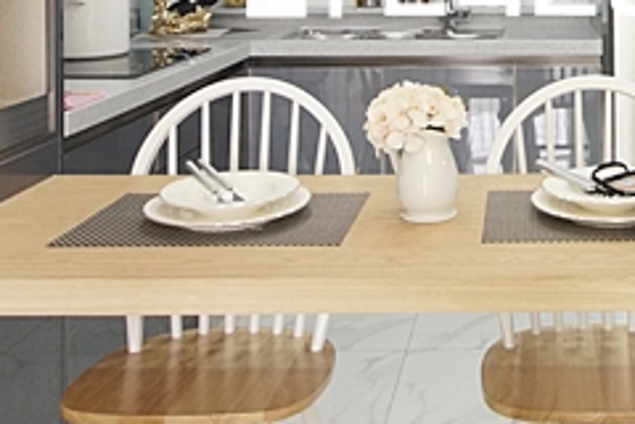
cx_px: 572
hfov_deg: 37.1
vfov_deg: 24.9
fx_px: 882
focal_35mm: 50
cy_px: -58
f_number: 9
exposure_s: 1/40
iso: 800
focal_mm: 10
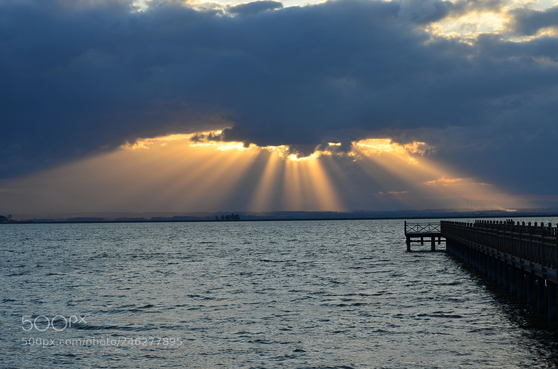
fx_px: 1276
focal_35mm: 82
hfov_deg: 24.7
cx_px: 279
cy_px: 184
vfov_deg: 16.5
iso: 100
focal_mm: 55
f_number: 13
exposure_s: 1/60
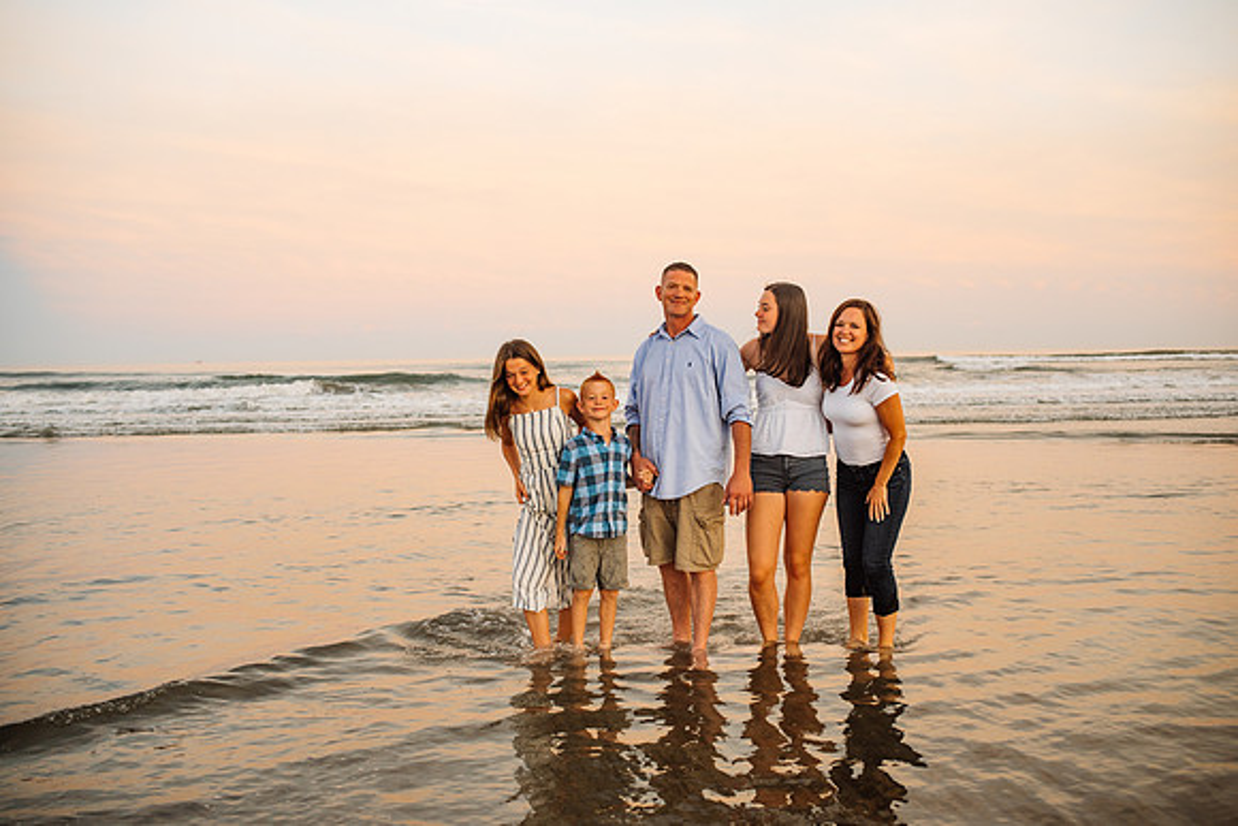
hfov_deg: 54.4
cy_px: 413
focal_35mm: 35
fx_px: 1204
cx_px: 619
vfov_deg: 37.9
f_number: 2.8
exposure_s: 1/320
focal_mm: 35
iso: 320
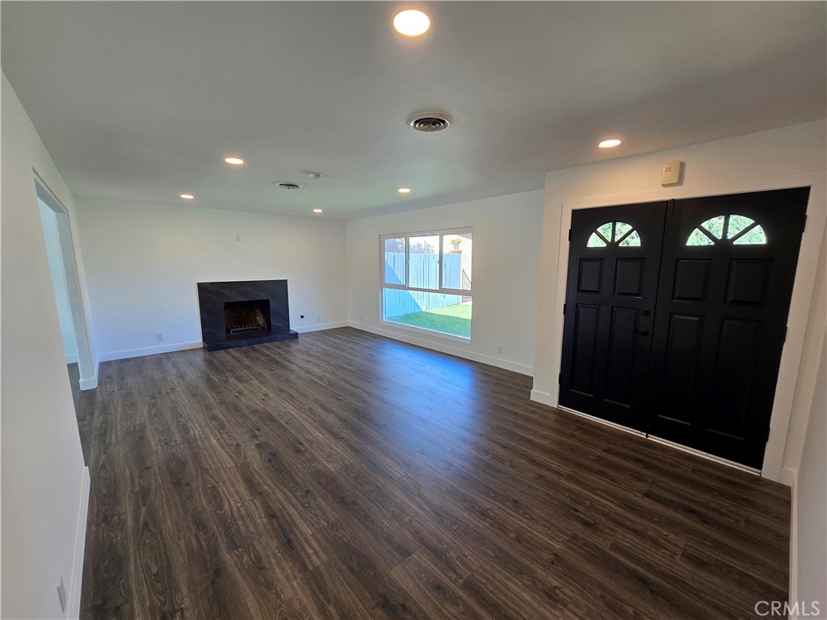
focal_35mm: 13
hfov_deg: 106.2
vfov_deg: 89.9
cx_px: 414
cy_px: 310
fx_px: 311
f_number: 2.2
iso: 64
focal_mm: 2.2
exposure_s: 1/60
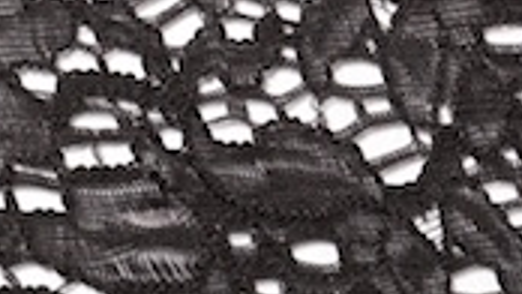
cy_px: 393
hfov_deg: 5.3
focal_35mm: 406
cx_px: -309
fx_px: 5619
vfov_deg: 3.0
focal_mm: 75
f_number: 10
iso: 400
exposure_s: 1/640
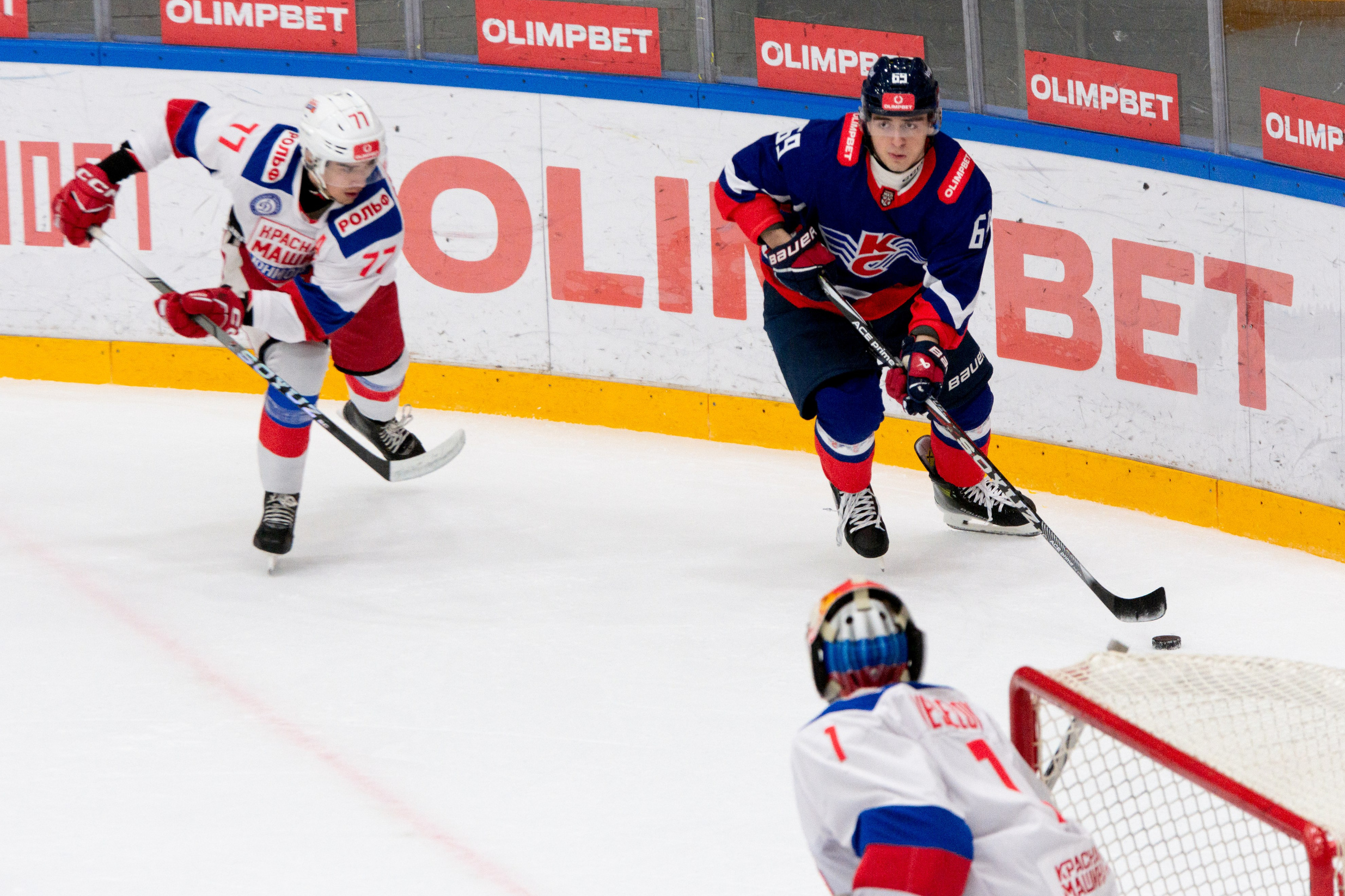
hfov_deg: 6.2
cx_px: 712
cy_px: 369
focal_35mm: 332
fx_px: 12404
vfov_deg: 4.1
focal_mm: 185
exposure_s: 1/1000
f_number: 5.6
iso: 2000
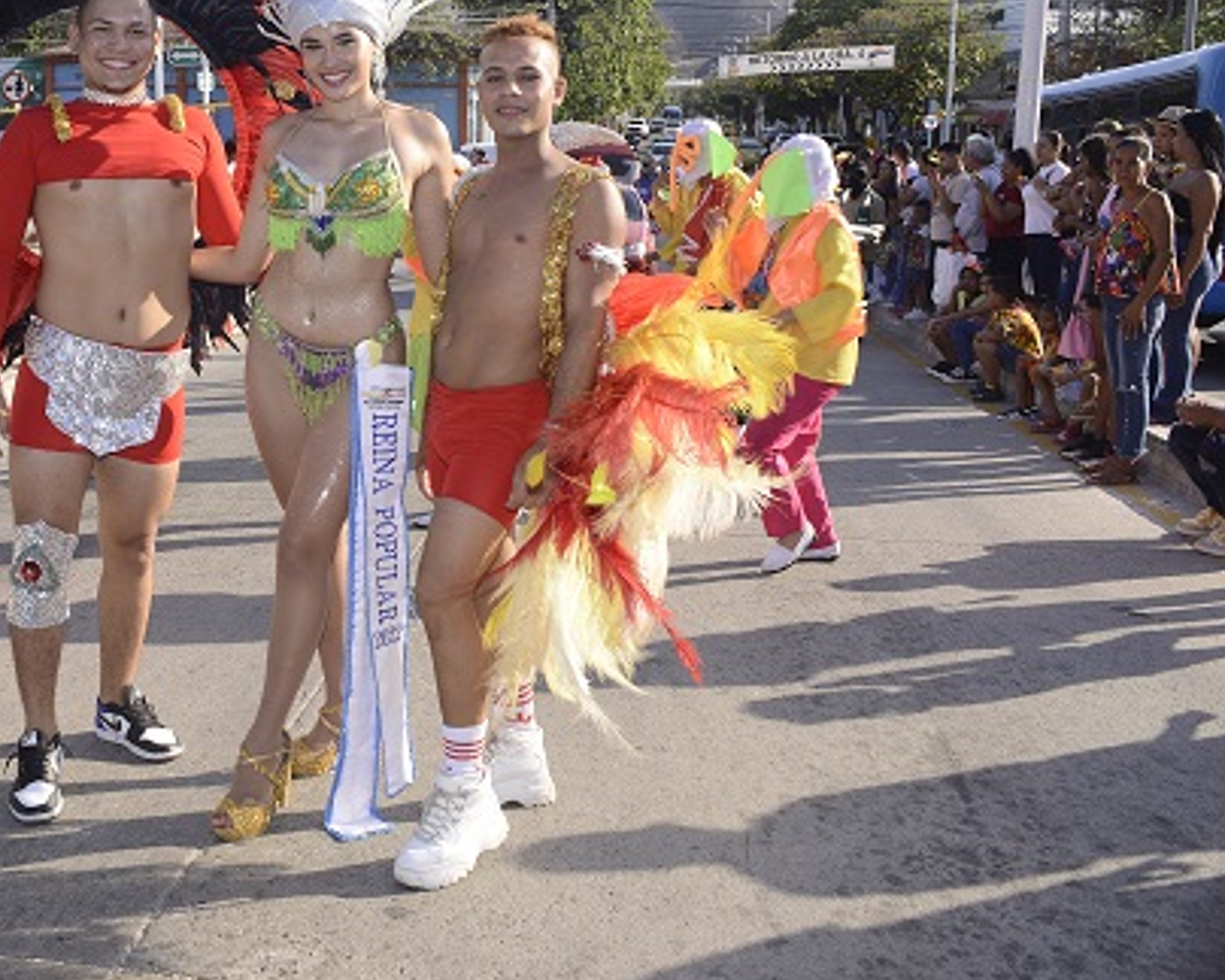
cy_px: 379
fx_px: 1414
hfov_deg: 45.4
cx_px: 318
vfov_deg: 38.0
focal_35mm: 39
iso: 160
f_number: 7.1
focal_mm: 28
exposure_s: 1/125
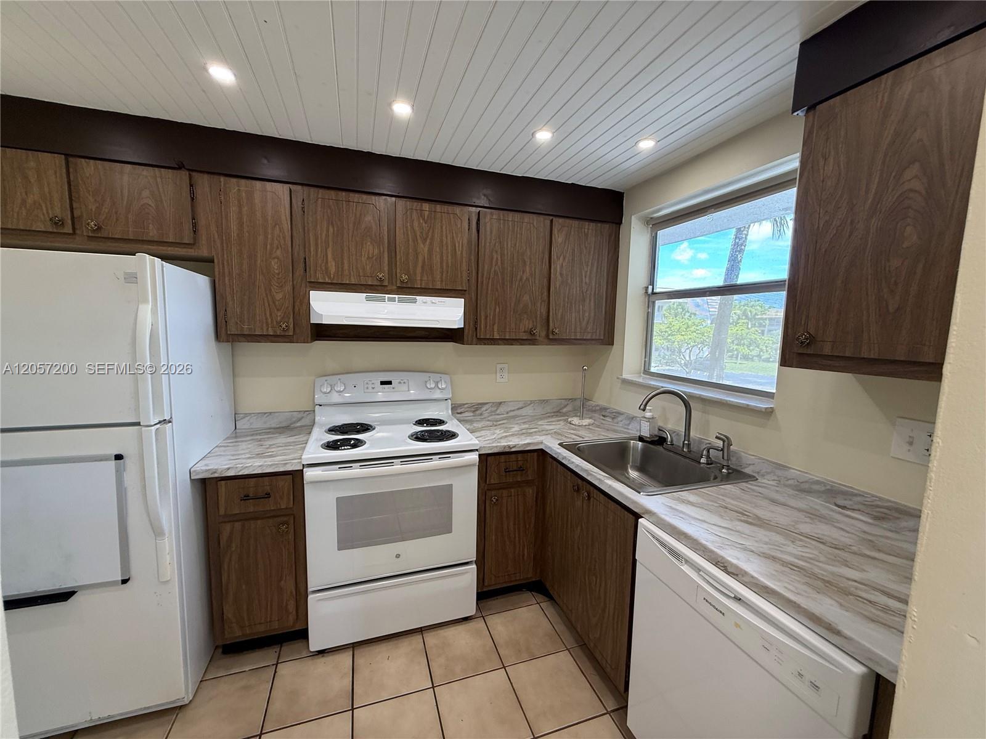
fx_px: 399
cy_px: 370
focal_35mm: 14
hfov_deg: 102.1
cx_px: 493
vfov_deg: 85.7
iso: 125
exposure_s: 1/120
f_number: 2.2
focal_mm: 2.22
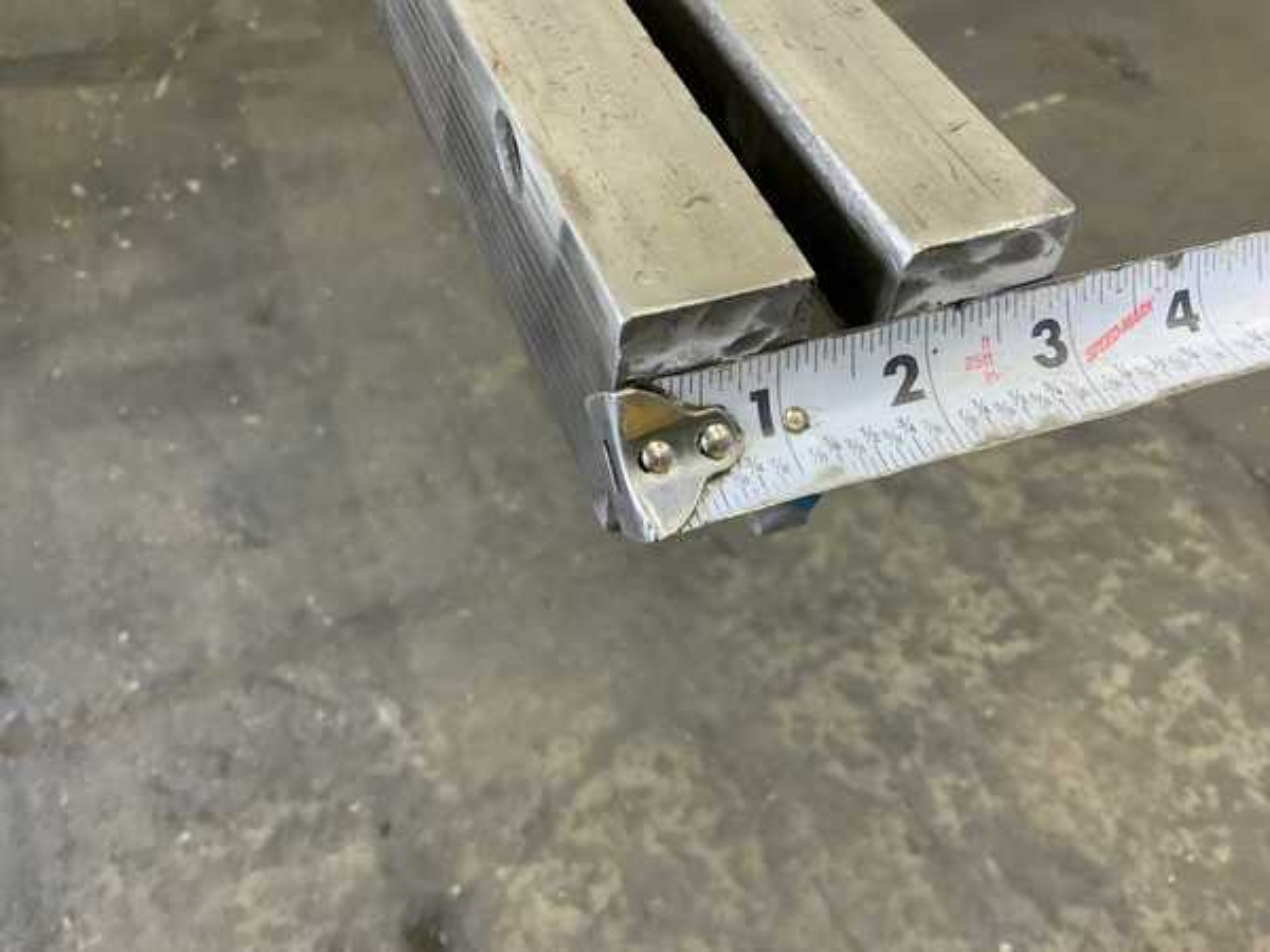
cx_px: 635
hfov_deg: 61.7
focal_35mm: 29
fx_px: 1064
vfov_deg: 48.2
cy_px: 476
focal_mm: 3
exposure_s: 1/60
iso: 200
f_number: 1.8
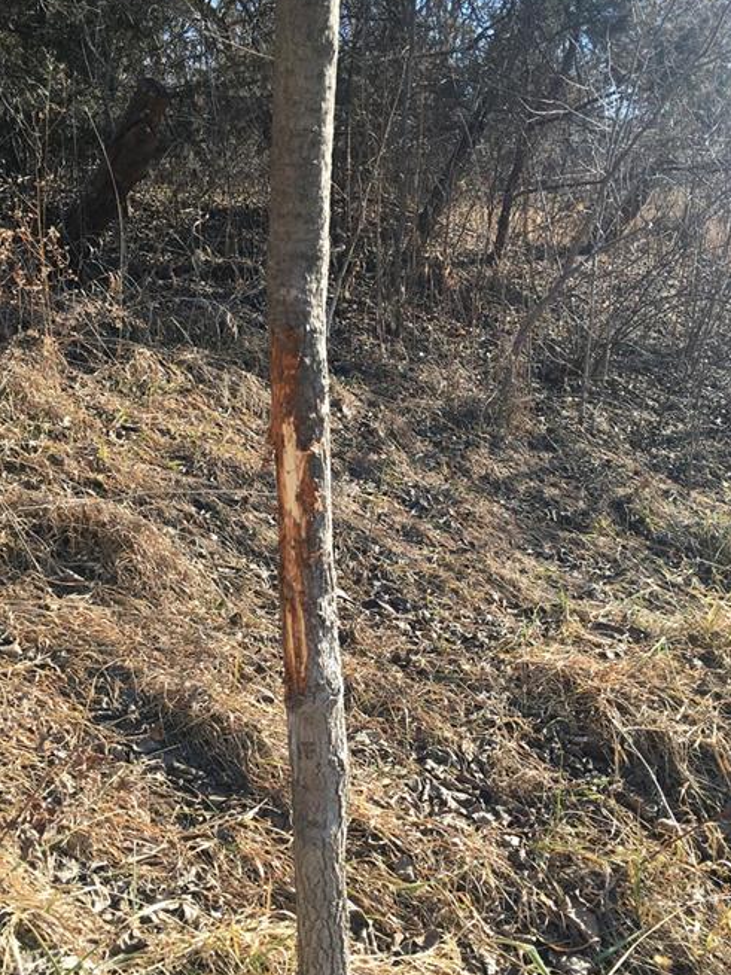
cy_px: 503
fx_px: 958
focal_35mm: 34
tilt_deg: -15.9
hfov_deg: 41.7
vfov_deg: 54.0
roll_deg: +1.7
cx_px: 331
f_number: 2.2
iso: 25
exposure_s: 1/478
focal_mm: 4.15
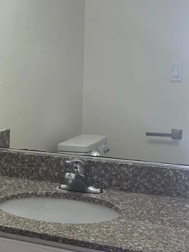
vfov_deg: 26.0
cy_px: 147
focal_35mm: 75
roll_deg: +3.8
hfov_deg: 18.4
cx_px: -49
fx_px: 546
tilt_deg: -9.6
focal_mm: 4.25
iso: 40
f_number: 1.8
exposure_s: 1/120
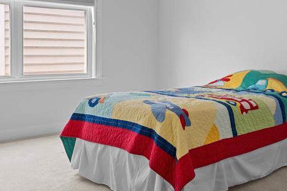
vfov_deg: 29.0
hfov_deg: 42.5
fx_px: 367
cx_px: 173
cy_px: 59
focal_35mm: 46
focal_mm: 10
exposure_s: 1/1.67
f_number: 7.1
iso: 200
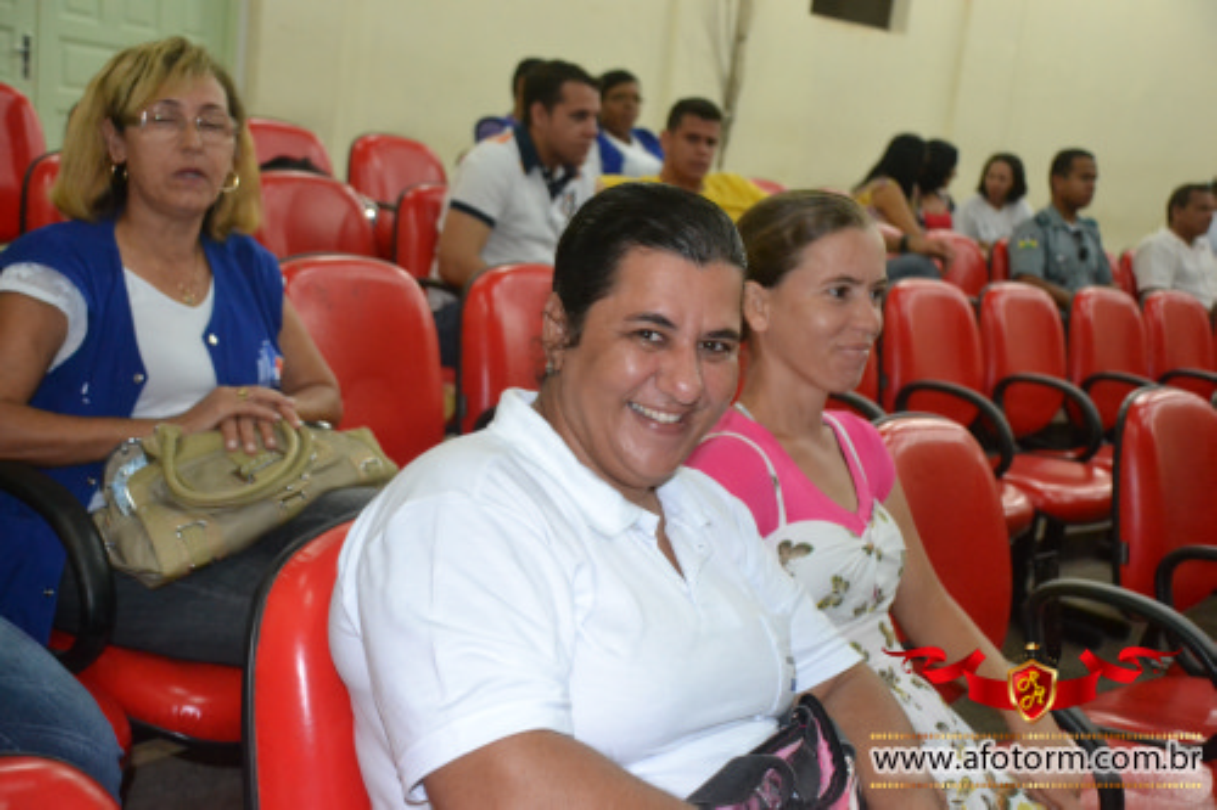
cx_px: 608
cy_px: 405
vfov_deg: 28.1
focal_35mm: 48
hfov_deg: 41.1
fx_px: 1622
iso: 3200
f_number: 4.2
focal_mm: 32
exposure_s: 1/60
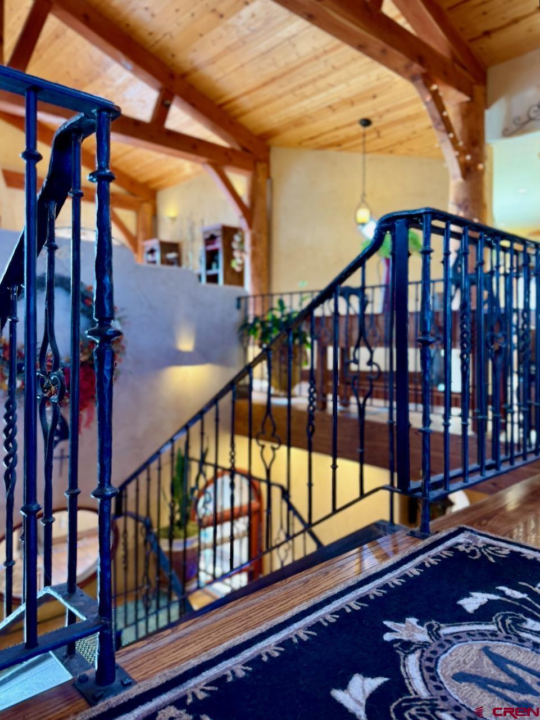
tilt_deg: -2.2
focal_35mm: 24
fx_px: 499
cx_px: 270
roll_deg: -0.3
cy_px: 360
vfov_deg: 71.6
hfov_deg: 56.8
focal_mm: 6.76
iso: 250
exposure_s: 1/60
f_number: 1.78
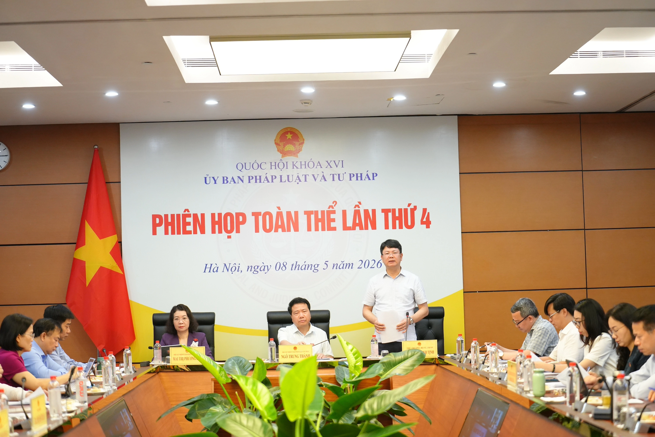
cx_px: 328
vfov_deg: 19.5
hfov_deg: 28.8
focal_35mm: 70
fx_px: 1274
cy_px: 218
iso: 3200
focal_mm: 70
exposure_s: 1/400
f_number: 2.8
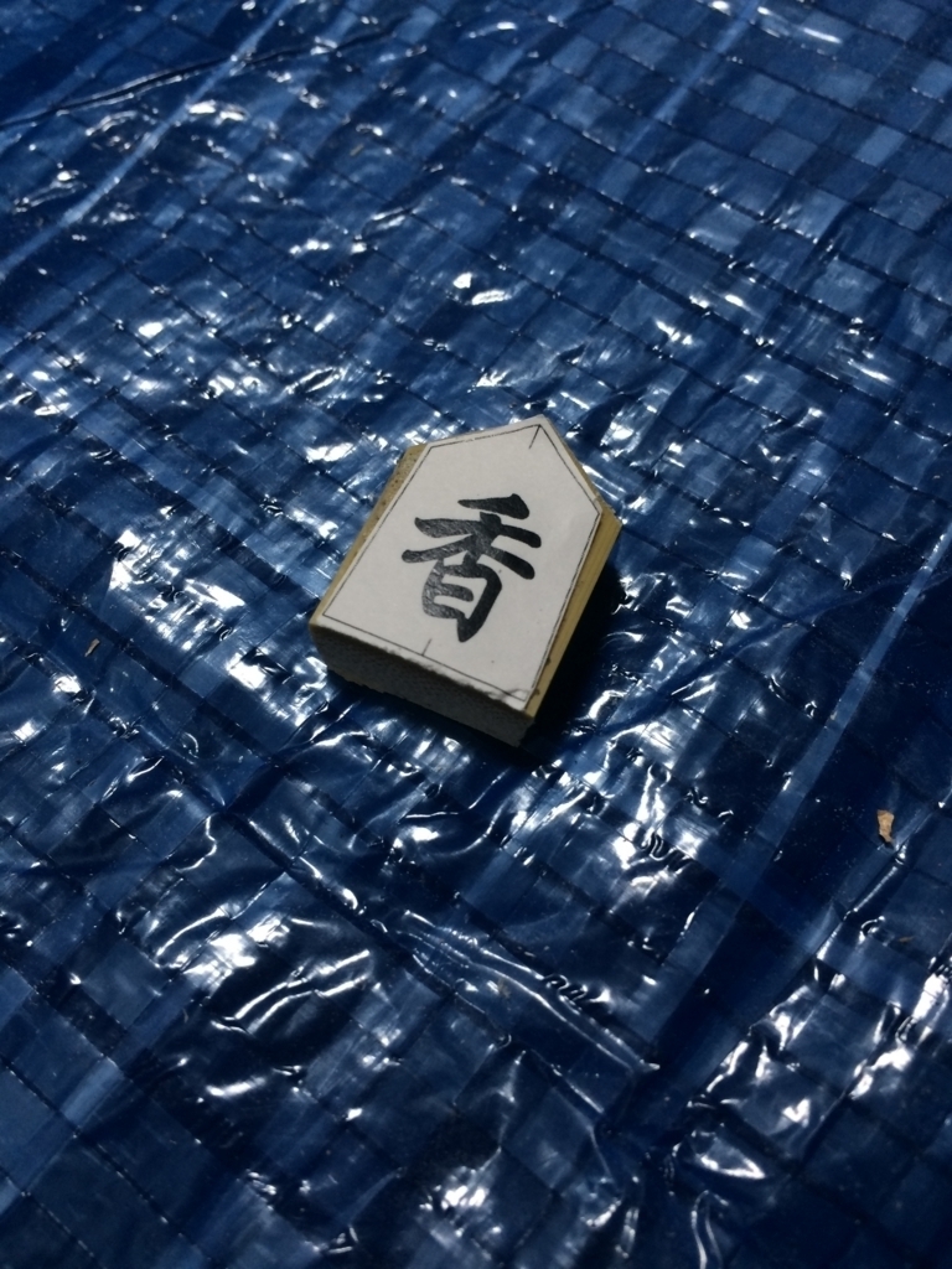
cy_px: 634
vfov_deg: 61.7
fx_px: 1063
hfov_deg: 48.2
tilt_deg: -66.2
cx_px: 476
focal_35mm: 29
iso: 32
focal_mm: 4.15
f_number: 2.2
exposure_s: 1/33
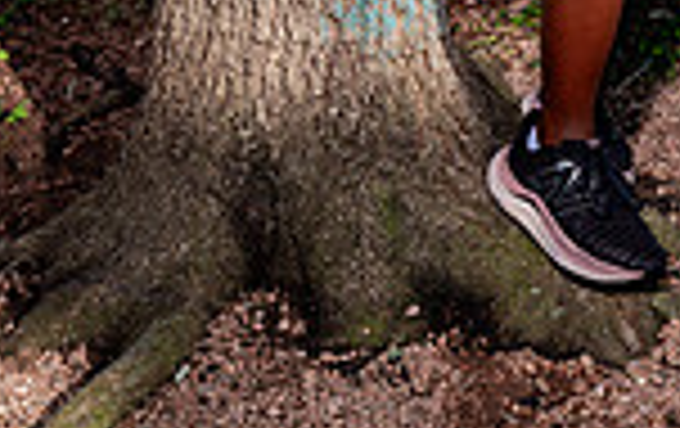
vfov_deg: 11.2
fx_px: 1912
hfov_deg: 19.9
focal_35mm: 103
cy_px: -505
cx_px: 558
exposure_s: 1/640
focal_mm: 34
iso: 100
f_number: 4
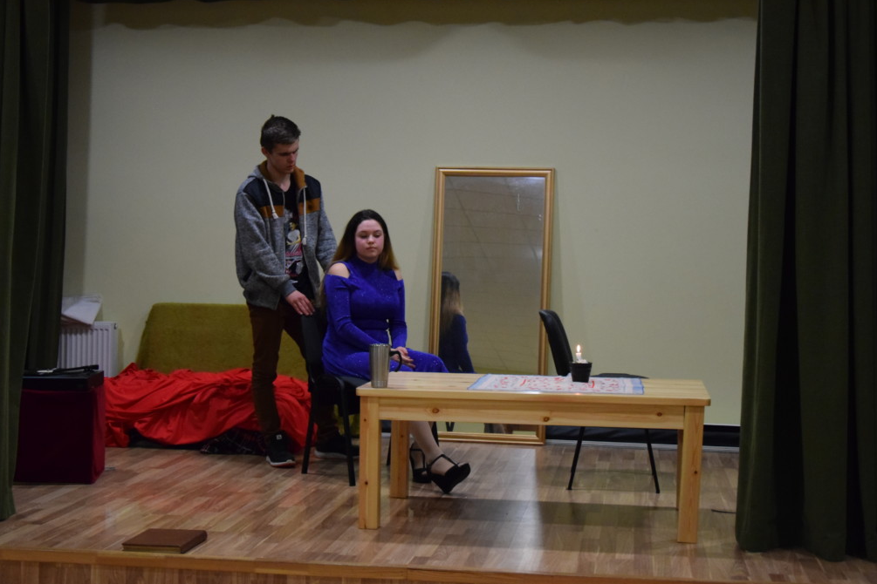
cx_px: 446
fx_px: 1303
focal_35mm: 54
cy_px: 295
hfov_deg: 37.2
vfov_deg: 25.3
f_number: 4.5
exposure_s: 1/160
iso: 3200
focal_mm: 35
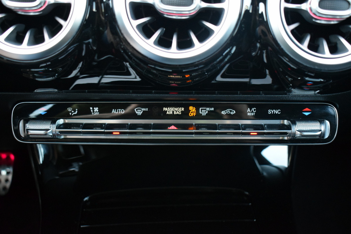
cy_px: 117
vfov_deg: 30.8
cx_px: 176
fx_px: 424
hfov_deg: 45.0
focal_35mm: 44
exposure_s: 1/60
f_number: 4.2
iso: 2500
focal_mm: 29
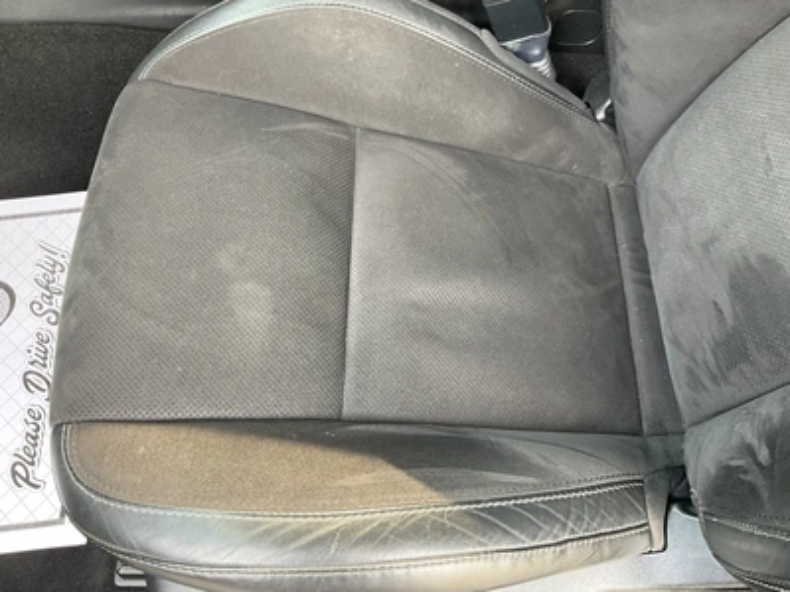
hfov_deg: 61.7
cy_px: 296
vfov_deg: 48.2
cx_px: 395
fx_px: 662
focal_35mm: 29
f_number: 1.8
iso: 160
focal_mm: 3
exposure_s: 1/60
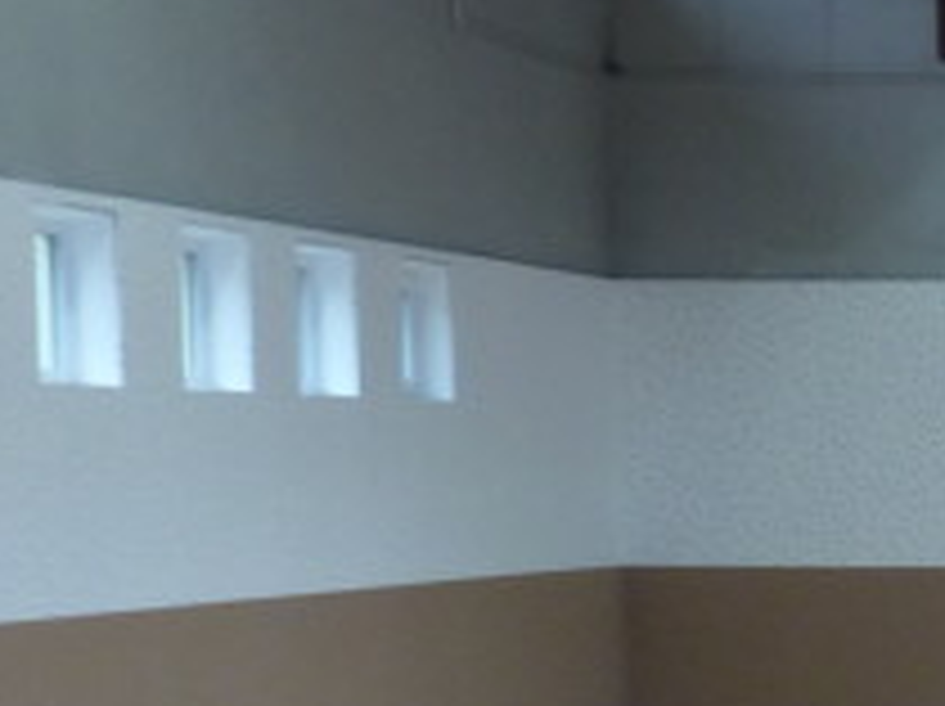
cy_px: 845
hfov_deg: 15.1
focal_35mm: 122
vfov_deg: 11.9
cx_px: 1386
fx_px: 3327
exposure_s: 1/30
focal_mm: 4.1
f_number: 3.3
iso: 160
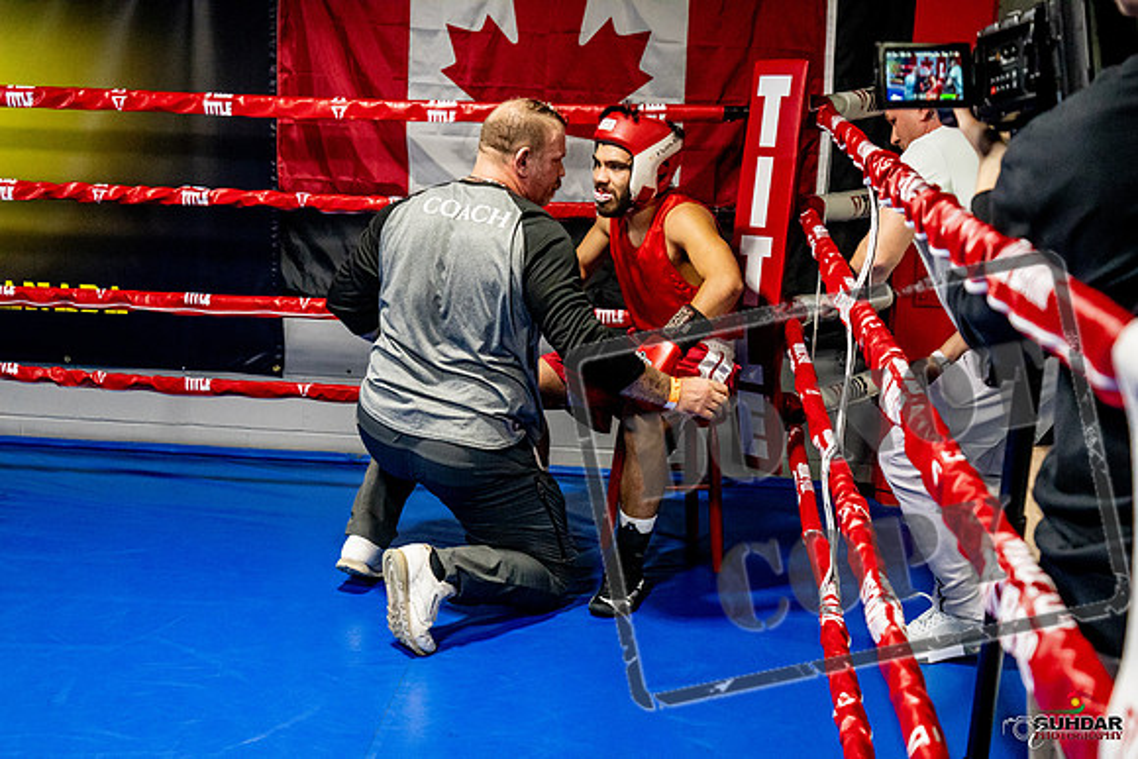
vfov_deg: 26.0
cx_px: 569
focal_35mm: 52
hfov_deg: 38.2
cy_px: 380
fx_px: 1644
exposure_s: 1/800
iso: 5000
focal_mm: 35
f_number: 2.8
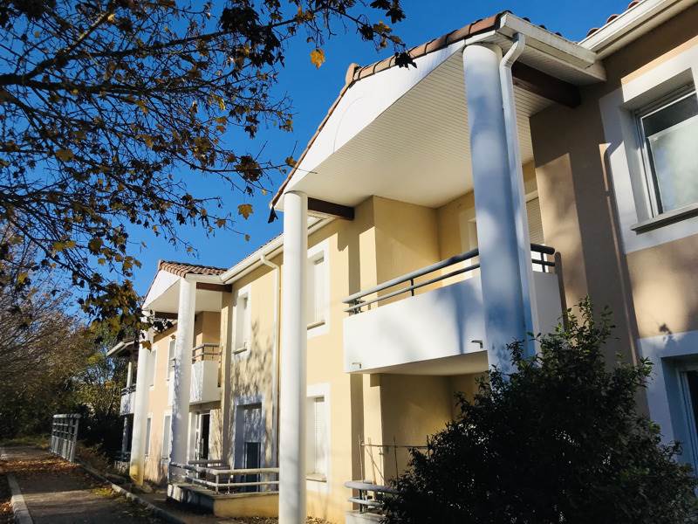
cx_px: 349
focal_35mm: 28
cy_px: 262
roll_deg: +0.3
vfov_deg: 49.7
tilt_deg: +17.0
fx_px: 565
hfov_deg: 63.4
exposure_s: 1/3831
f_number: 1.8
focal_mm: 3.99
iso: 20
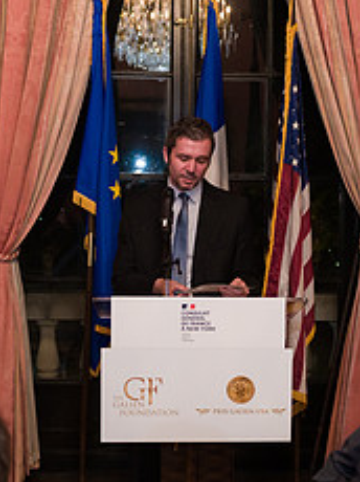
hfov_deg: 24.8
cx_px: 182
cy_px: 234
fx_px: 820
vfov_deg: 32.7
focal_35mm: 59
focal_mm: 24
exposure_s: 1/100
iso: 1600
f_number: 3.2
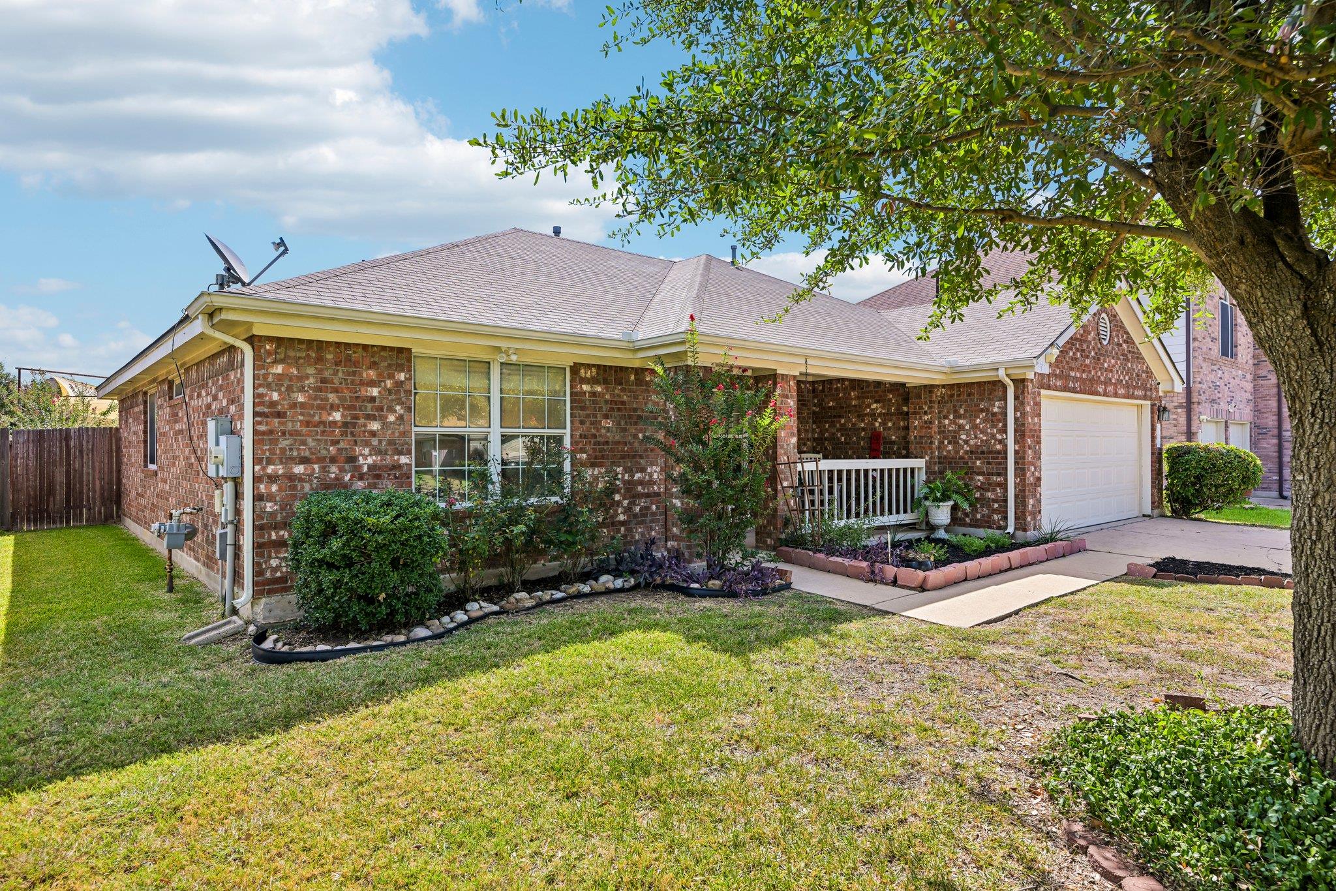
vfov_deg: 61.9
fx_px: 742
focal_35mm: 20
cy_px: 446
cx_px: 668
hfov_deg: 84.0
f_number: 5.6
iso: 100
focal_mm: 20
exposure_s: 1/350
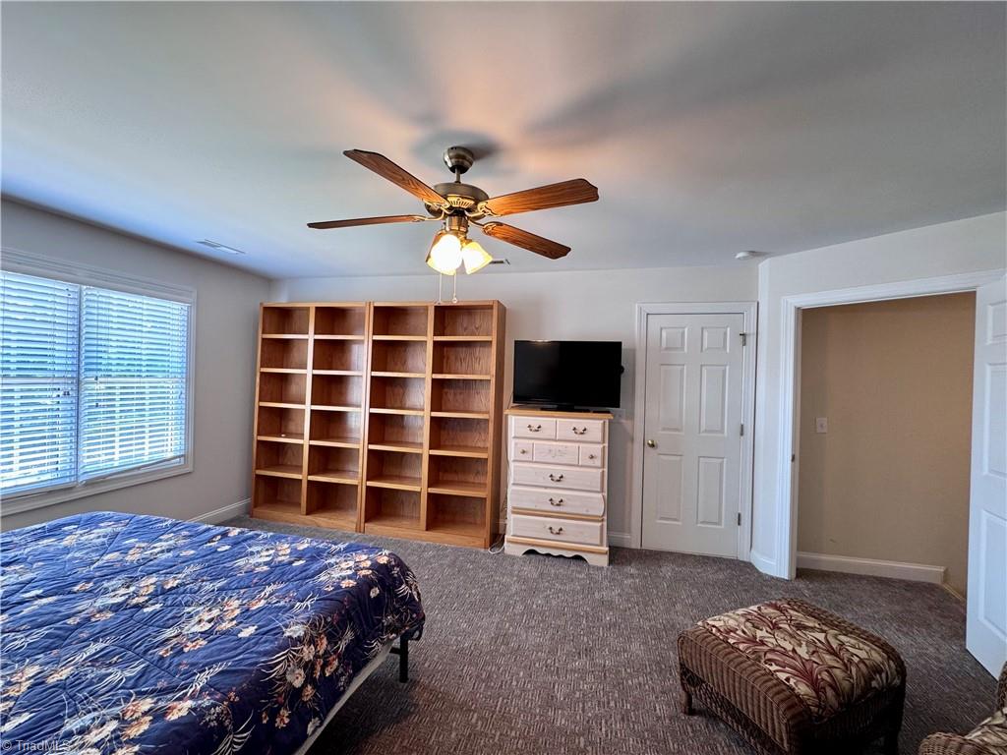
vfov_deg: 85.7
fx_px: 407
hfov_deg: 102.1
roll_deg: -1.4
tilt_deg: -0.2
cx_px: 504
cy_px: 378
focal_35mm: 14
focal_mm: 2.22
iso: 200
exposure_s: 1/60
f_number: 2.2
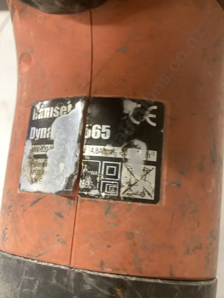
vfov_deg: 63.4
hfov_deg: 49.7
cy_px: 149
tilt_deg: -57.4
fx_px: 242
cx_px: 112
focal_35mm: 28
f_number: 1.8
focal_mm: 3.99
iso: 125
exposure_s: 1/50
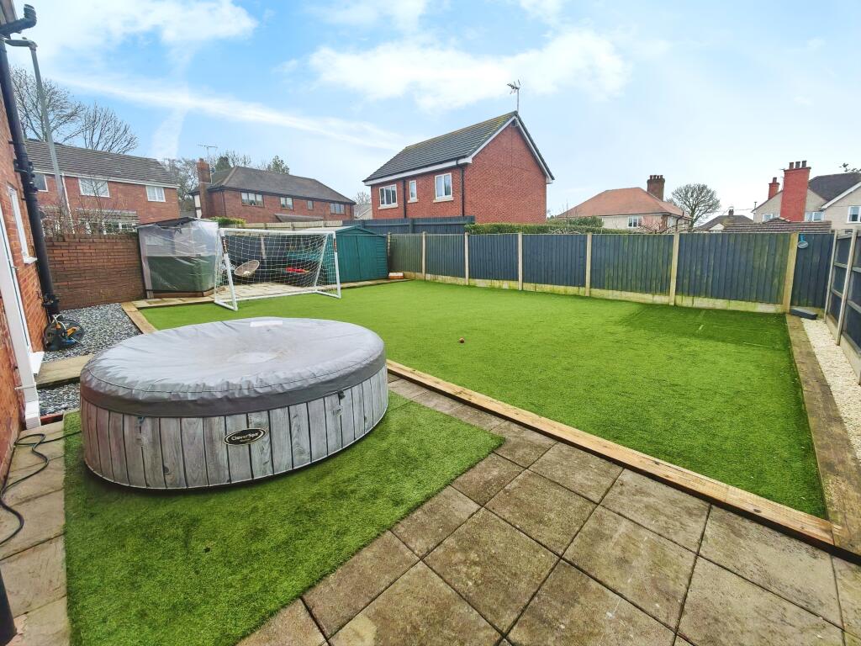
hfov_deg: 106.2
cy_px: 323
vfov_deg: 89.9
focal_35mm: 13
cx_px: 430
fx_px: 323
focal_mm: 1.82
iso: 50
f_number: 2
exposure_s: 1/250
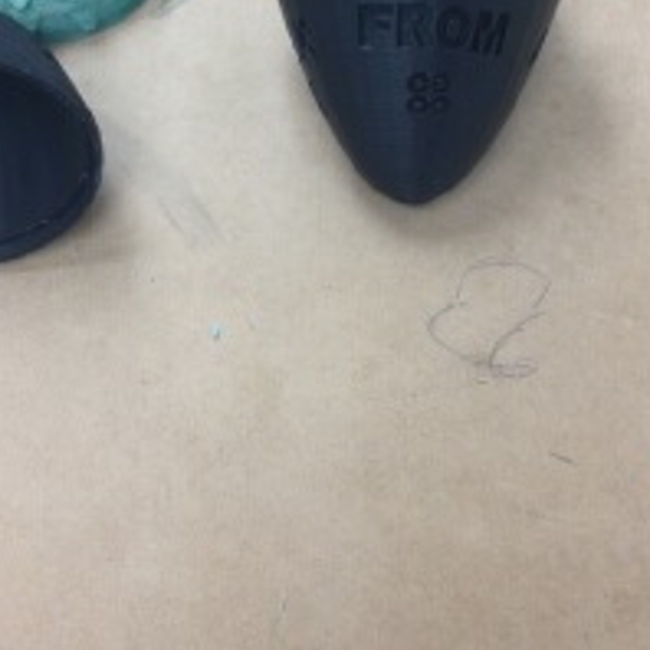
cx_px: 230
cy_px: 151
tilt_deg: -59.6
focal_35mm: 59
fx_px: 1253
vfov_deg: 28.6
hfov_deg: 28.9
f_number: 2.4
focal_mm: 4.12
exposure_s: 1/40
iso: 50
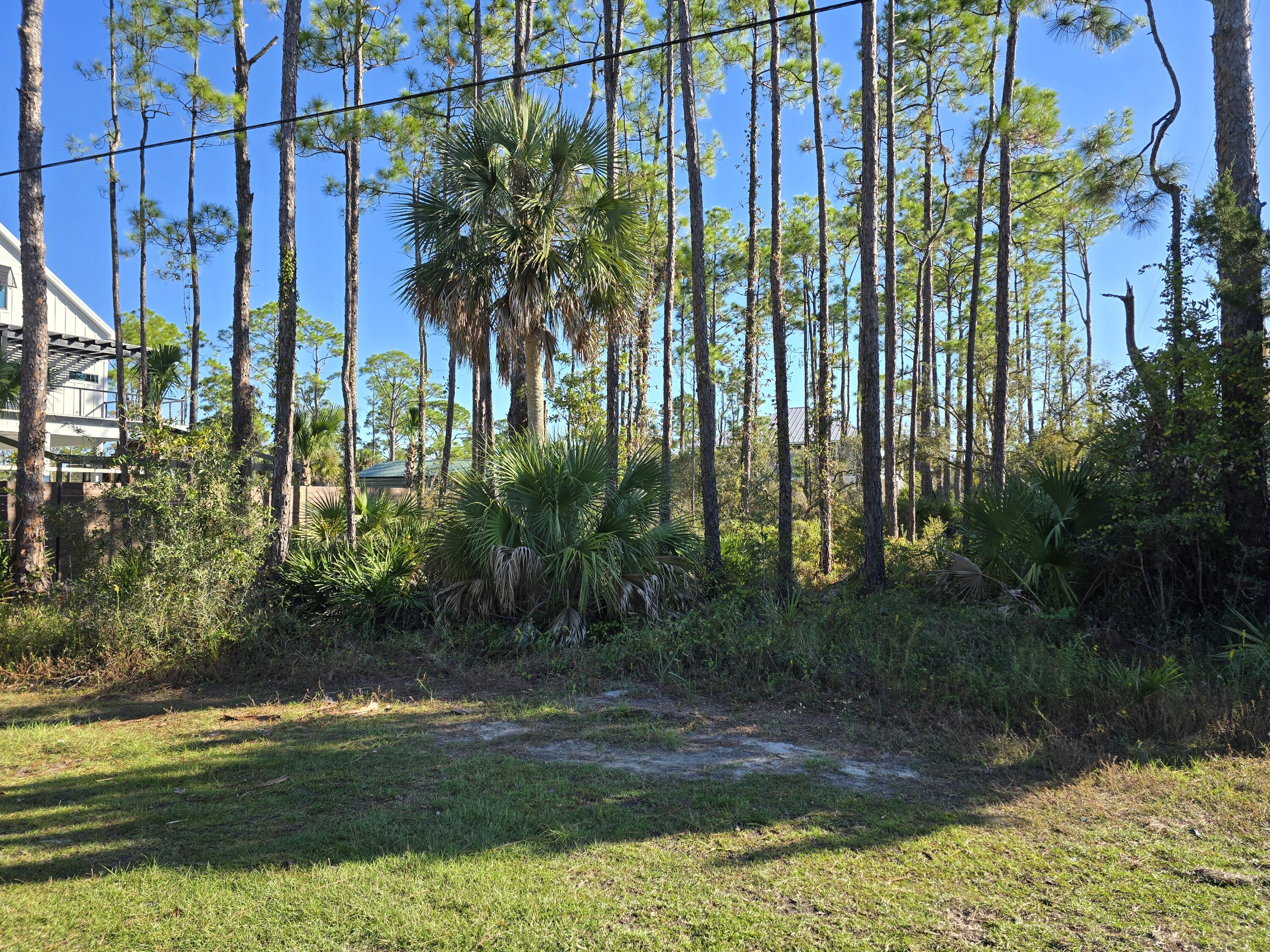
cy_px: 476
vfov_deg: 58.9
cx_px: 635
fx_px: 844
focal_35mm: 23
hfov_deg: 73.9
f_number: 1.7
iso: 12
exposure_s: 1/320
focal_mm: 6.3
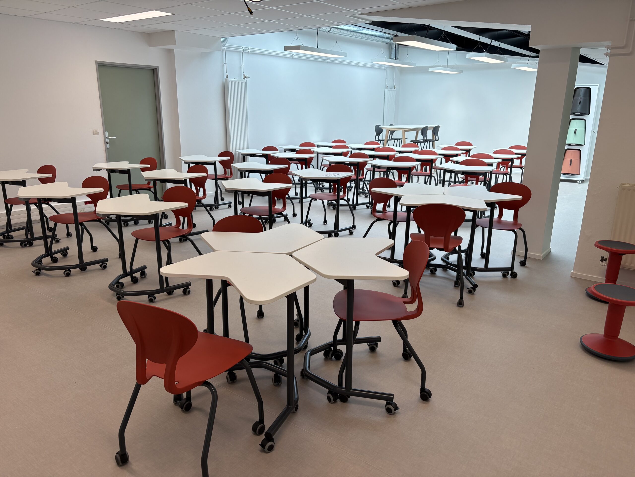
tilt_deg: -15.5
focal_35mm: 26
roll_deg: -0.2
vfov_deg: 53.1
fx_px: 477
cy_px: 238
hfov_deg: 67.3
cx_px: 318
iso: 40
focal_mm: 5.96
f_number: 1.6
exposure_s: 1/171
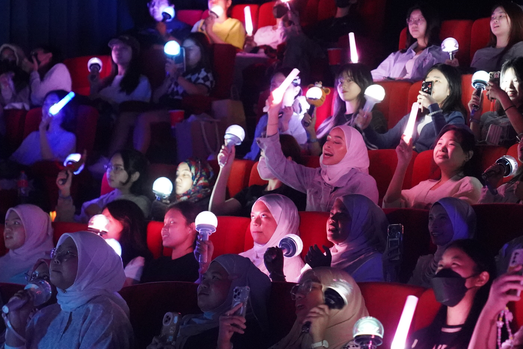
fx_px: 2135
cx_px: 285
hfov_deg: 14.0
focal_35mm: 147
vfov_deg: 9.3
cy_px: 170
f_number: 2.8
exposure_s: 1/80
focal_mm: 70
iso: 12800
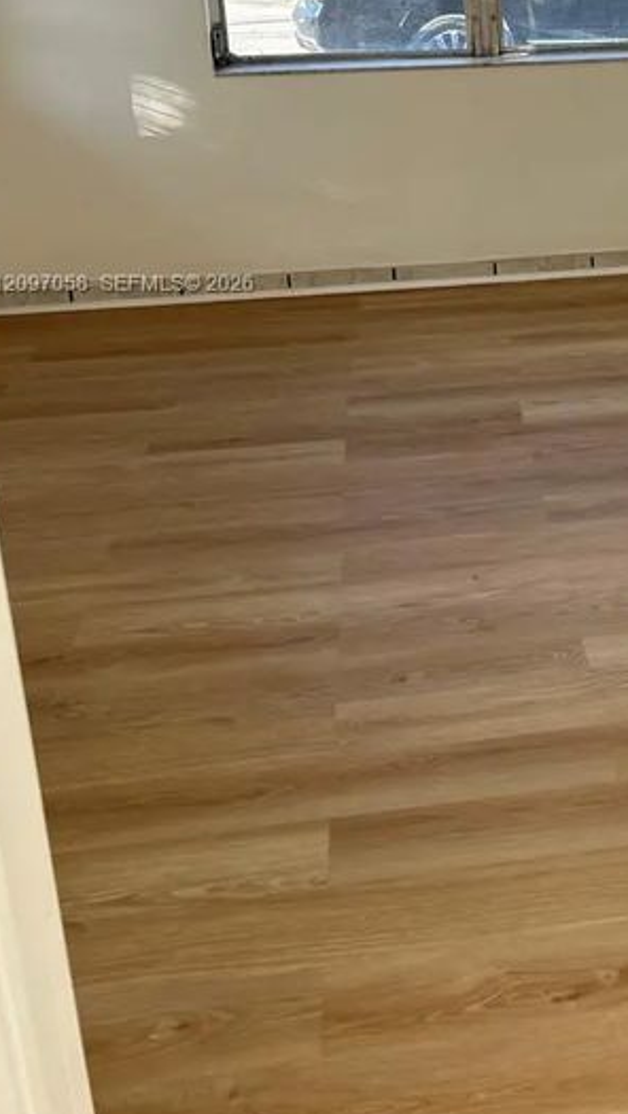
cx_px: 653
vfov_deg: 43.2
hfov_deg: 24.6
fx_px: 1359
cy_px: 285
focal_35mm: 46
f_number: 1.5
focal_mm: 5.7
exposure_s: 1/258
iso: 50
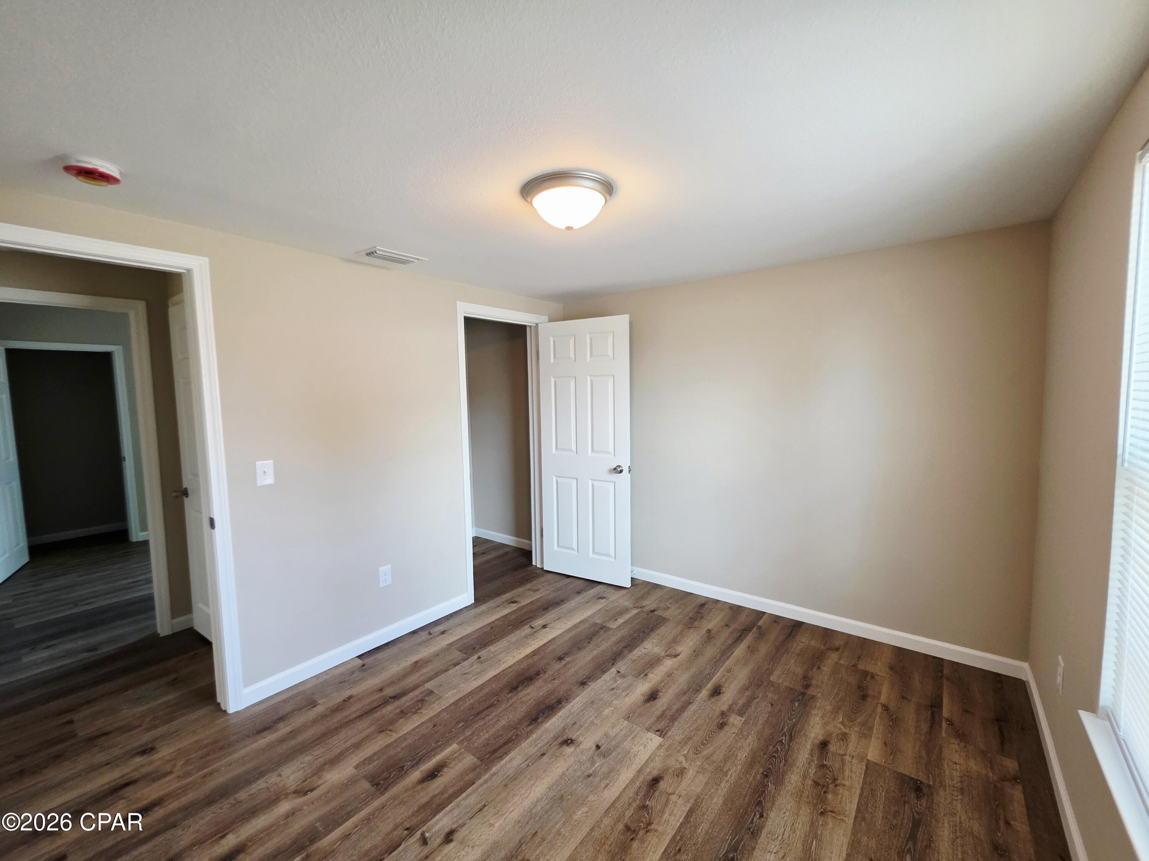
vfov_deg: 89.9
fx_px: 431
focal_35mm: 13
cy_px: 430
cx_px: 574
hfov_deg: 106.2
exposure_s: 1/120
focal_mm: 2.2
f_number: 1.9
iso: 200
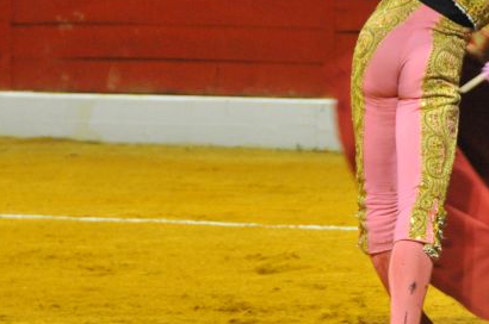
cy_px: 101
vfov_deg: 3.5
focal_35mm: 393
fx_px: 5333
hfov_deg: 5.2
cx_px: 568
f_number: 5.3
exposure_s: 1/60
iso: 1600
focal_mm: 105
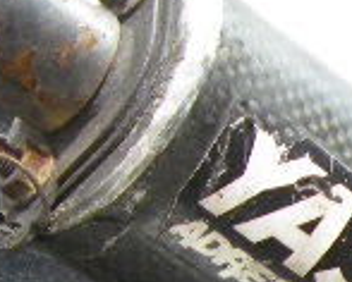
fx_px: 1909
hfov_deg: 9.7
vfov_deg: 7.4
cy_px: 863
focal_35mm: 183
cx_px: -381
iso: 182
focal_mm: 4.7
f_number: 2.8
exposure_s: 1/60
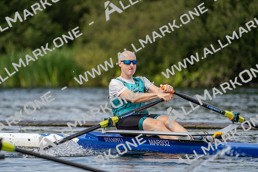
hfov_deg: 5.0
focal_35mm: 415
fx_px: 2975
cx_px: 129
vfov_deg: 3.3
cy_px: 86
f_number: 6.3
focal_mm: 415
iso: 500
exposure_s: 1/1600
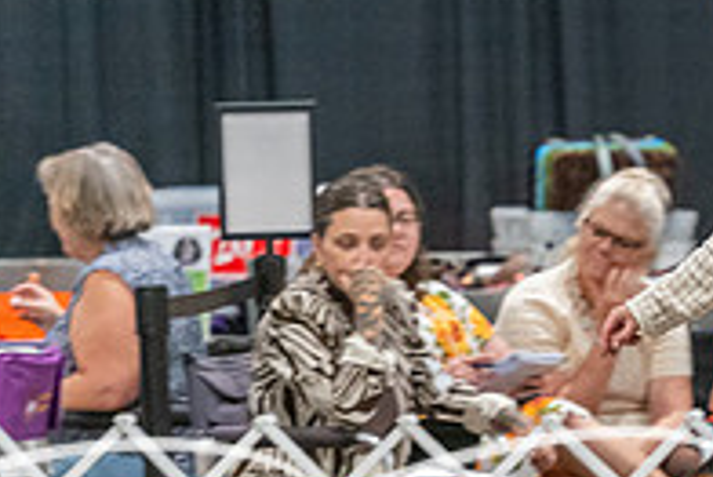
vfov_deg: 2.3
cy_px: 300
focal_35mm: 593
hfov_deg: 3.5
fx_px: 11753
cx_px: 822
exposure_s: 1/250
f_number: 2.8
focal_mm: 200
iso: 6400
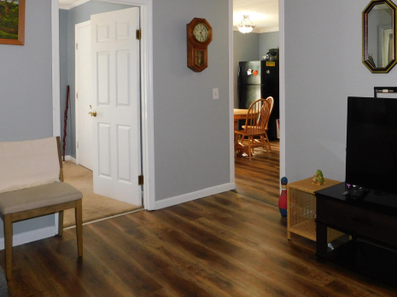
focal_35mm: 33
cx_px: 249
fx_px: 378
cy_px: 84
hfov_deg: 54.7
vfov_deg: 41.9
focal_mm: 4
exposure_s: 1/30
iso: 200
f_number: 3
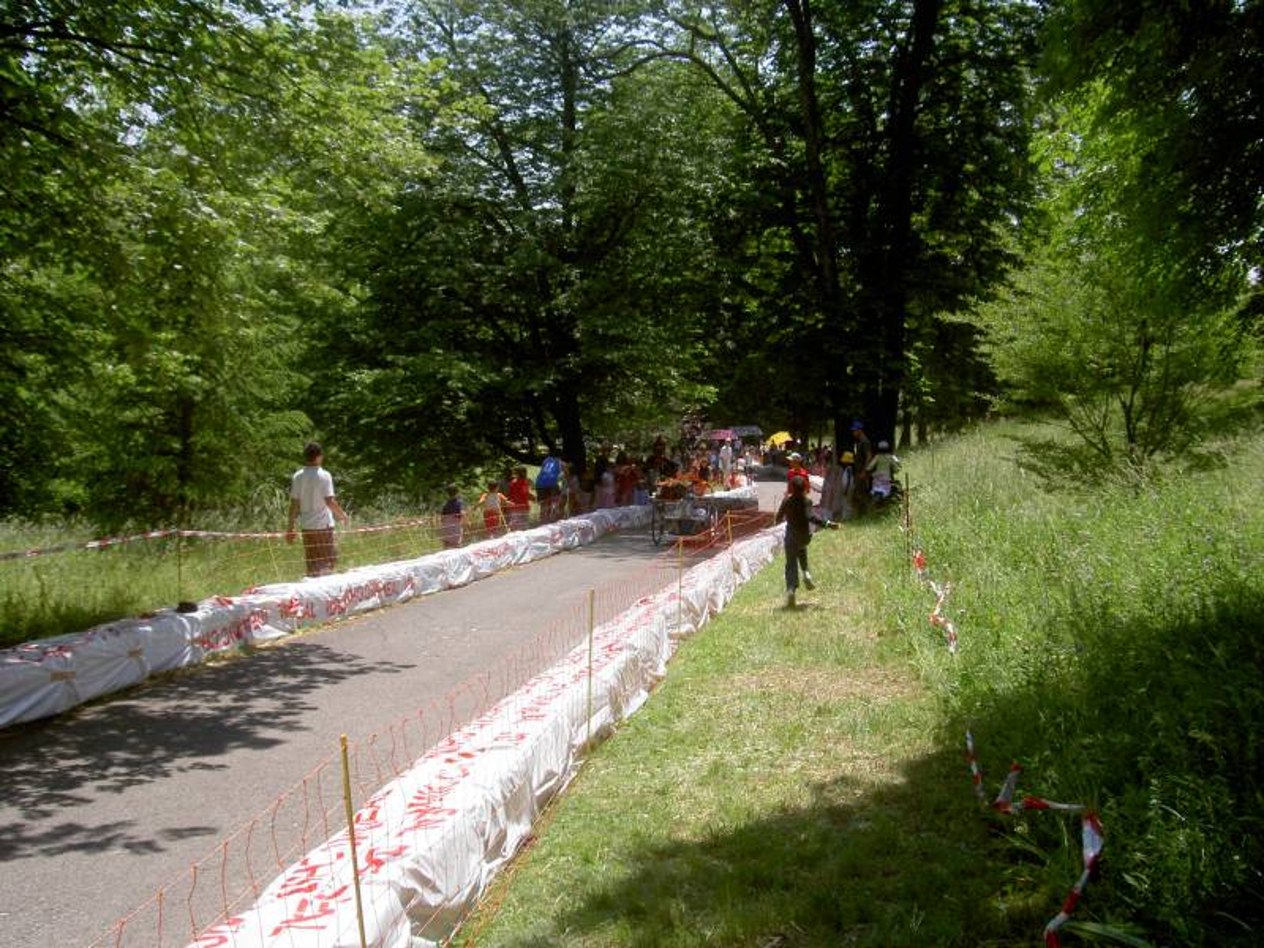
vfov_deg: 36.8
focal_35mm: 39
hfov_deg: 47.9
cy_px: 474
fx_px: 1424
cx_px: 632
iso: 100
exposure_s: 1/400
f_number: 4.7
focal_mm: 8
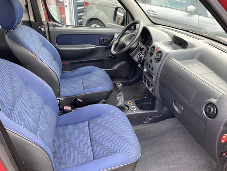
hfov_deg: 67.3
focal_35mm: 26
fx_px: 171
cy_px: 86
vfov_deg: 53.1
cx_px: 114
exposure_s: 1/121
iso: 100
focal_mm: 4.25
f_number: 1.8
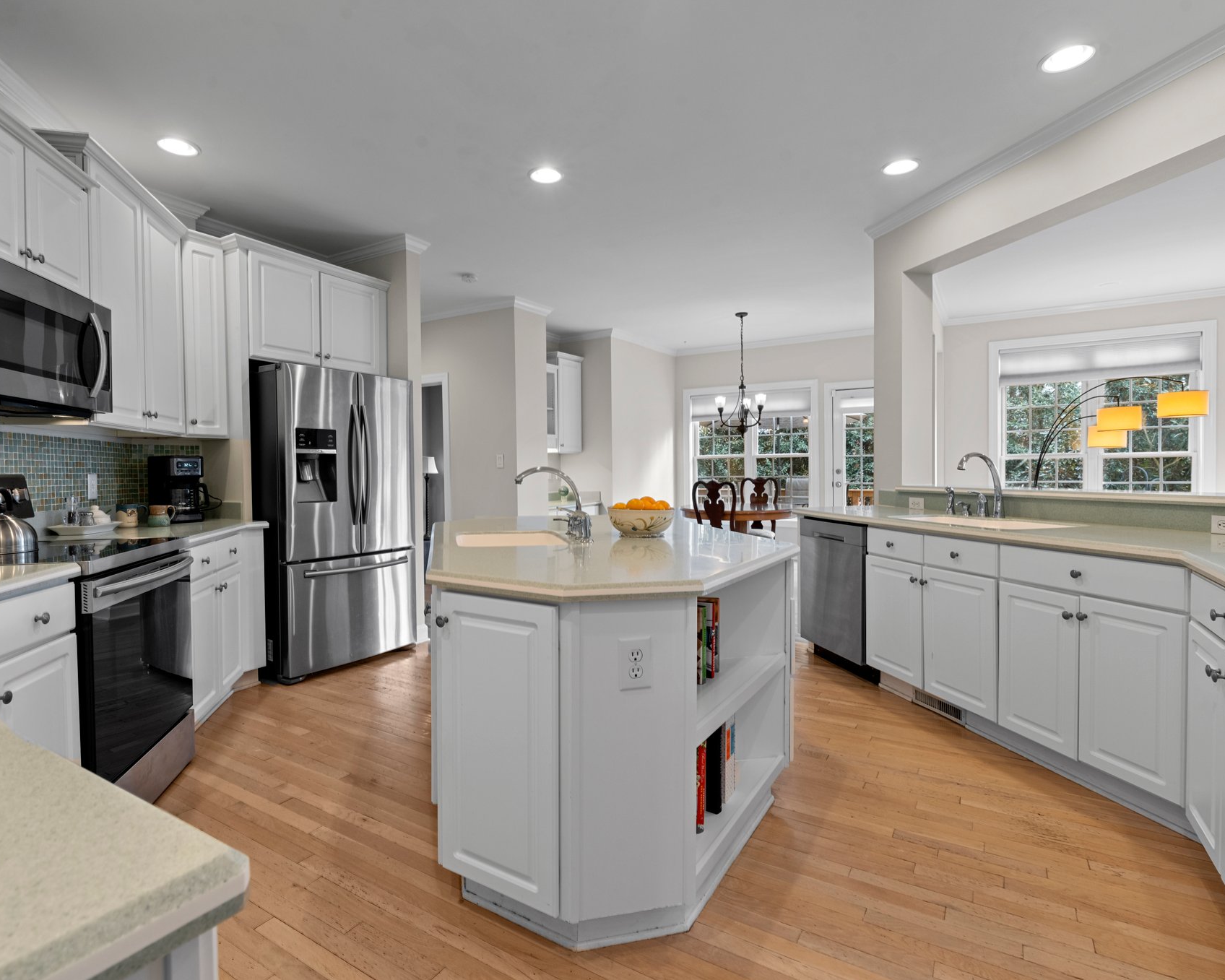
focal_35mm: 17
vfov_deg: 77.0
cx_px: 593
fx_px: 616
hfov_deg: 89.6
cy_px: 492
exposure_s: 1/5
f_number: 7.1
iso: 400
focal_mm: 15
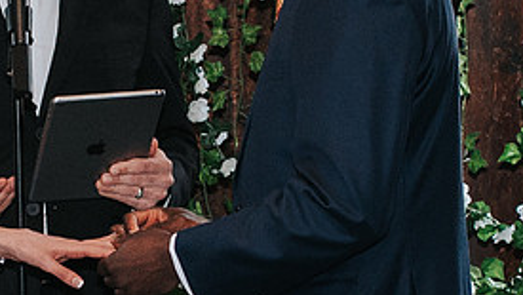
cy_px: 374
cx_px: 63
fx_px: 3746
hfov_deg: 8.0
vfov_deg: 4.5
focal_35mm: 270
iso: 1000
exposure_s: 1/160
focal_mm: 35
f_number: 2.8
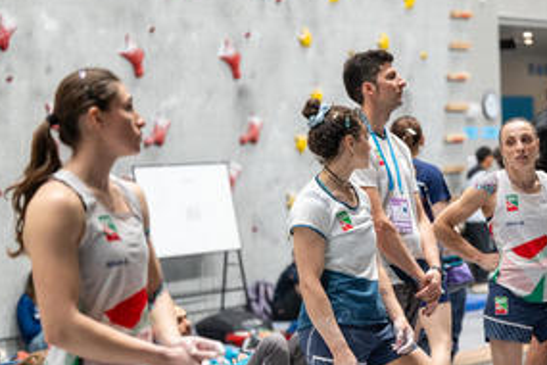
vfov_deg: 11.1
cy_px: 213
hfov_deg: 16.6
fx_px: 1869
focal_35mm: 123
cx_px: 388
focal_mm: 78
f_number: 2.8
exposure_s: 1/250
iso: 800
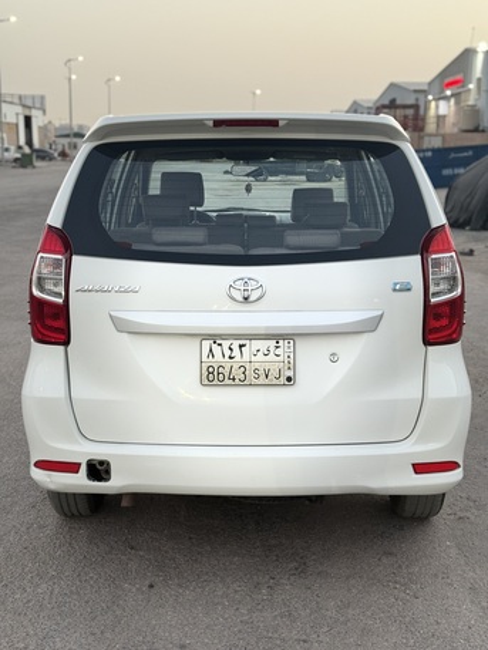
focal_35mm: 48
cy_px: 325
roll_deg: -1.1
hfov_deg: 30.3
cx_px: 244
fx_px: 902
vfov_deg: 39.6
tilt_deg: -10.7
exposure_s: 1/60
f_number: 1.78
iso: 100
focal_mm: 6.76
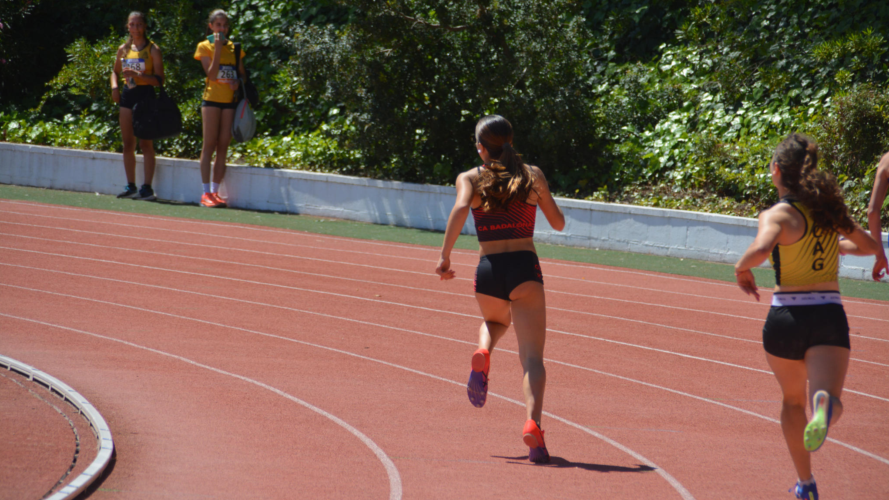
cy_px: 243
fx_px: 7425
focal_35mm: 315
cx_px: 444
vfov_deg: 3.9
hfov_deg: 6.9
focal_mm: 200
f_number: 6.3
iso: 400
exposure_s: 1/1600
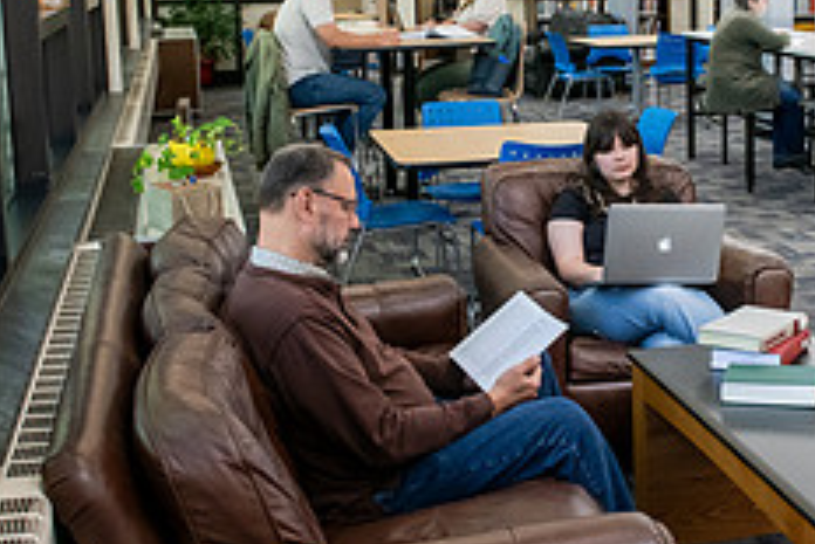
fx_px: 1359
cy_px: 149
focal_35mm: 60
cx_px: 615
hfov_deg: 32.7
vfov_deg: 22.5
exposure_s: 1/160
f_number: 5.6
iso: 1600
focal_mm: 24
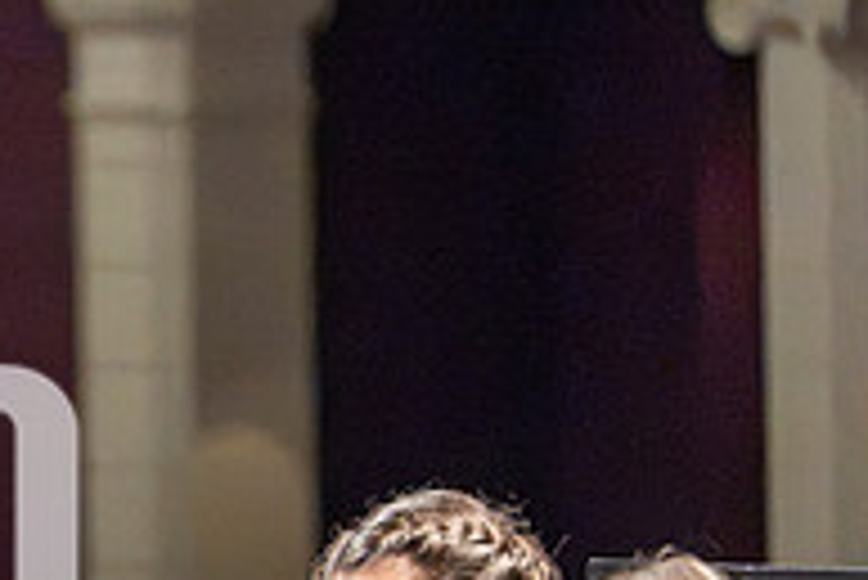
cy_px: 578
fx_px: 14525
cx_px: -261
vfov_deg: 2.3
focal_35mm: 602
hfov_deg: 3.4
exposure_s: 1/640
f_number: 2.8
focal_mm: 200
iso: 12800
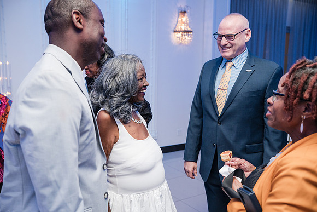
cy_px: 106
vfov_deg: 37.9
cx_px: 158
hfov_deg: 54.4
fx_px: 308
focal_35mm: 35
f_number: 4
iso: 3200
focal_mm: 35
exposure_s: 1/250
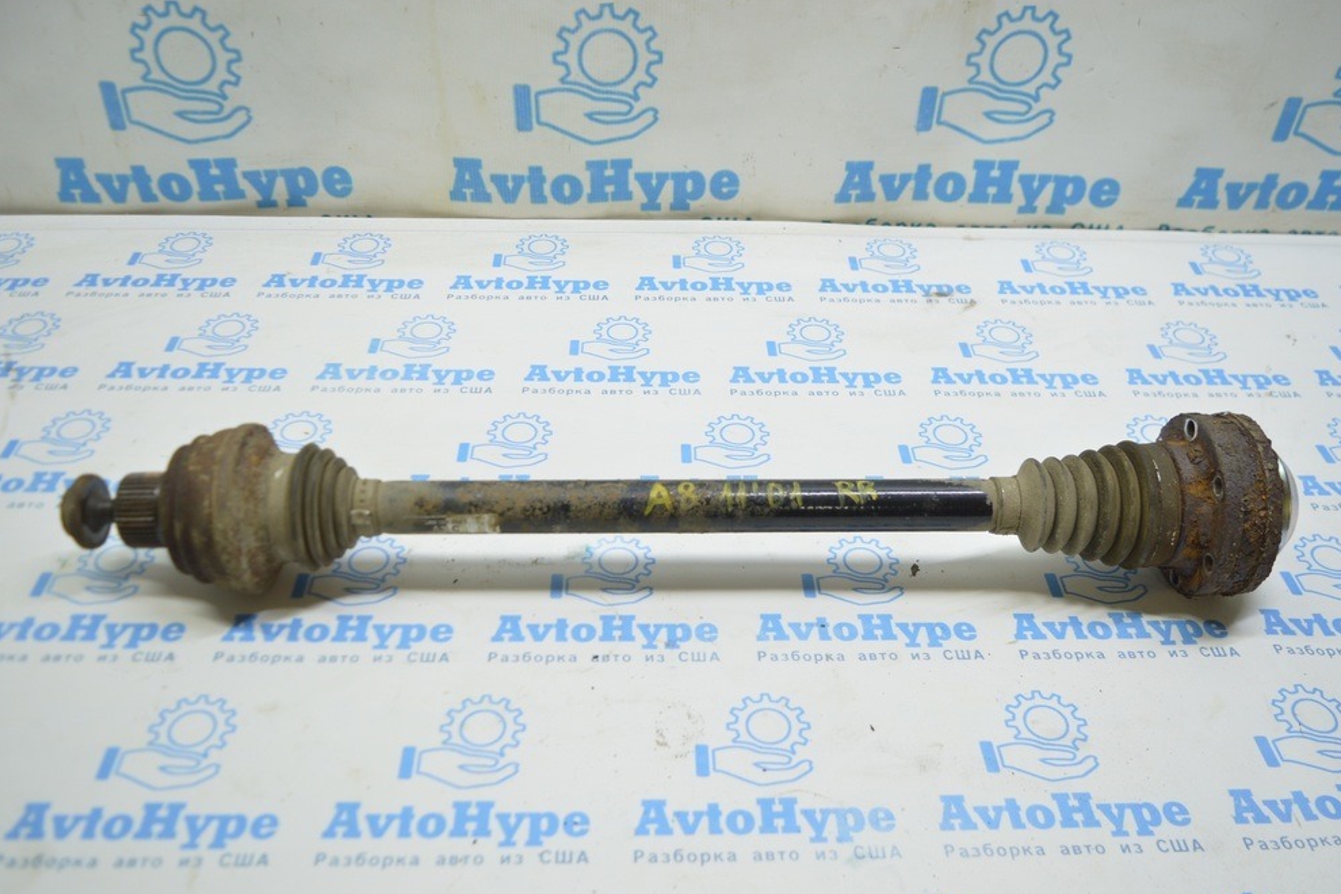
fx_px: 1155
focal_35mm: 31
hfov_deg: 60.3
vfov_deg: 42.3
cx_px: 669
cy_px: 459
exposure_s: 1/60
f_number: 3.8
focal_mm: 20
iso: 400
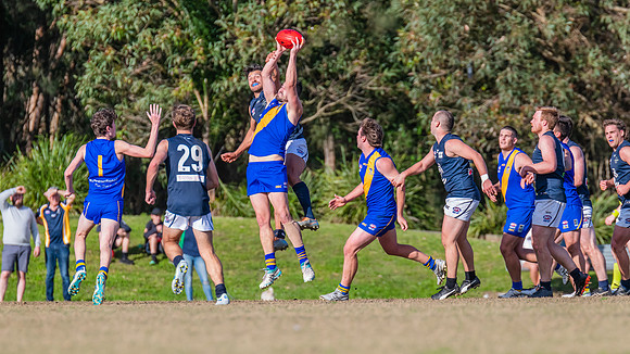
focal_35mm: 475
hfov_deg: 4.5
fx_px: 7932
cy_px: 187
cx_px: 298
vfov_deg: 2.6
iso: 800
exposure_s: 1/2000
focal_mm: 420
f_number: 7.1
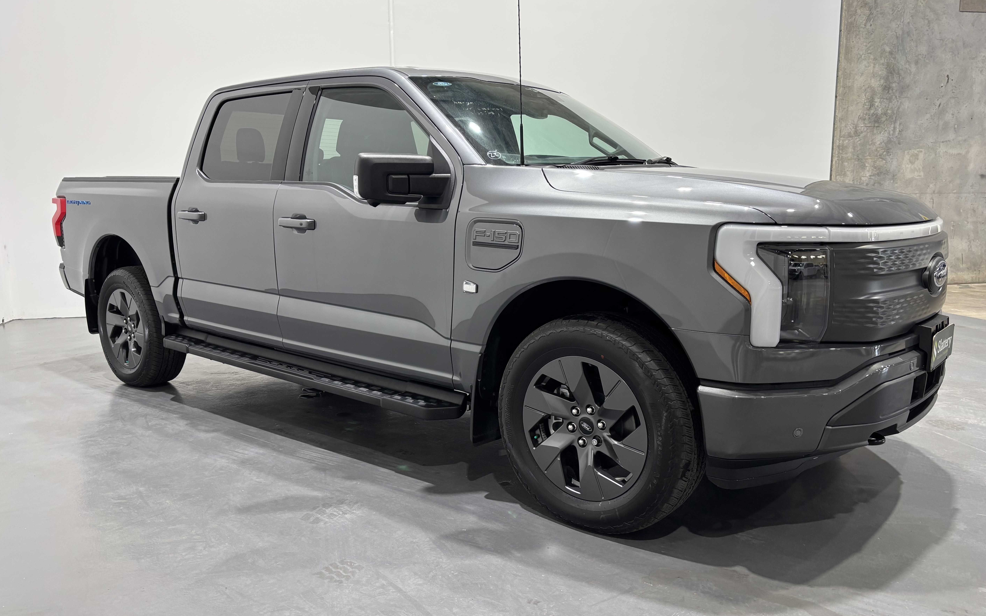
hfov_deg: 66.5
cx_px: 500
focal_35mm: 28
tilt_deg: -9.1
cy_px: 320
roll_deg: +0.9
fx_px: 752
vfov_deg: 44.5
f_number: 1.6
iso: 100
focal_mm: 5.96
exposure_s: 1/50
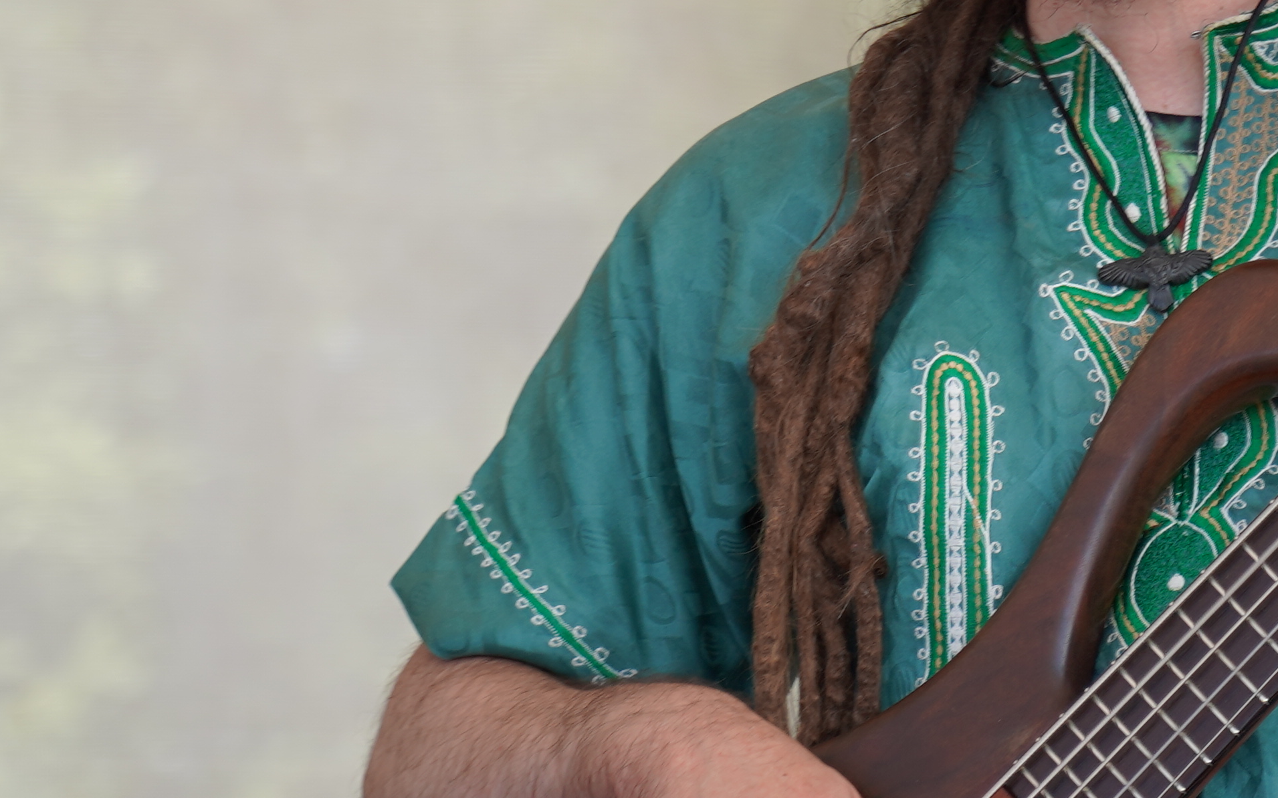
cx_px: 1029
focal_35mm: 336
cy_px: 86
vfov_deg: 3.9
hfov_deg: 6.2
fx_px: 11702
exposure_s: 1/250
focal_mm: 105
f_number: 4
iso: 100
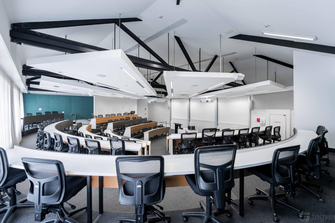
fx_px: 140
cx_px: 171
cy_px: 105
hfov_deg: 100.4
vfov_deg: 77.2
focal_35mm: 15
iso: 100
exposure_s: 1/400
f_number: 8
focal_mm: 14
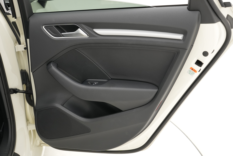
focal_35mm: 52
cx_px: 116
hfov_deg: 38.4
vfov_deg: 26.1
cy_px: 78
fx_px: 335
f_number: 8
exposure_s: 1/50
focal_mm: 34.5
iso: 640
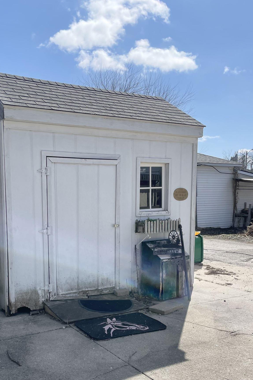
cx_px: 82
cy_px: 249
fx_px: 379
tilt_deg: -8.2
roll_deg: -0.7
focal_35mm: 36
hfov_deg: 36.4
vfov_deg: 52.3
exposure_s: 1/4292
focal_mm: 4.2
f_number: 1.6
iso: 32
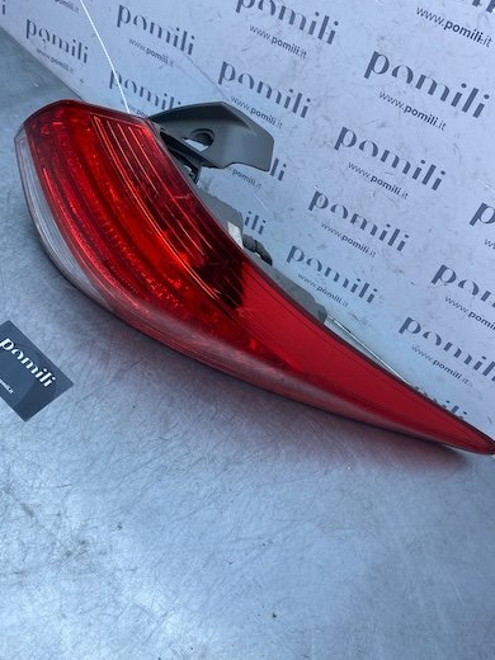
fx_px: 610
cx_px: 202
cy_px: 300
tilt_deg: -47.4
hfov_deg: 44.0
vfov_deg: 56.7
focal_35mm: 32
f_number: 1.8
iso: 32
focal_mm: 4.25
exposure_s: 1/998
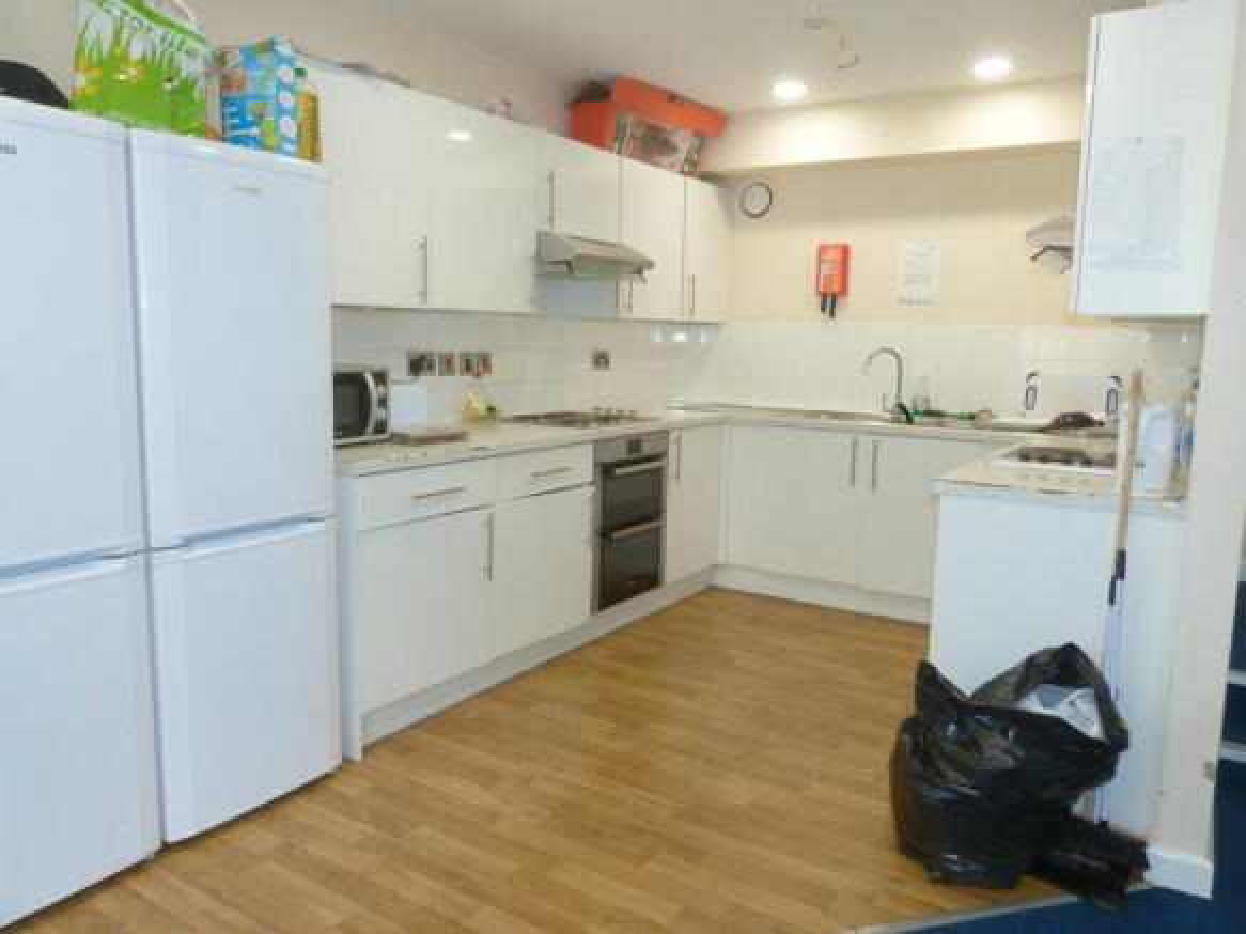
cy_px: 467
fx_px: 900
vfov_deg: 54.9
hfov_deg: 69.4
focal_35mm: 25
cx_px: 623
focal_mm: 4.5
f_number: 2.8
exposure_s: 1/40
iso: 100
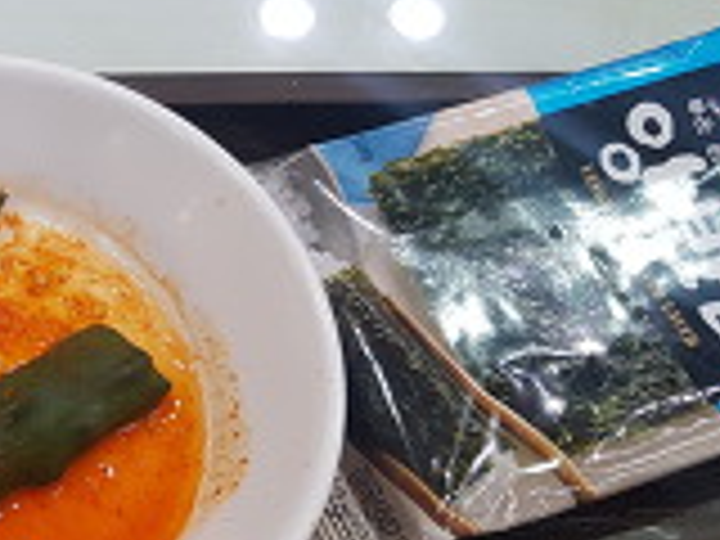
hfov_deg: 26.8
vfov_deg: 22.5
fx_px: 1352
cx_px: -122
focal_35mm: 65
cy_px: 351
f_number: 1.7
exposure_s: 1/40
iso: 200
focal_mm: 4.2
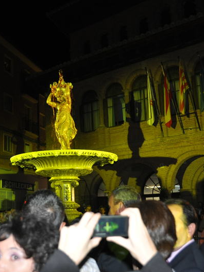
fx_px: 377
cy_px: 136
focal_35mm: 48
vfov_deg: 39.7
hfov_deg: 30.1
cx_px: 70
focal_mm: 22
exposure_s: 1/60
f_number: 3.8
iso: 800
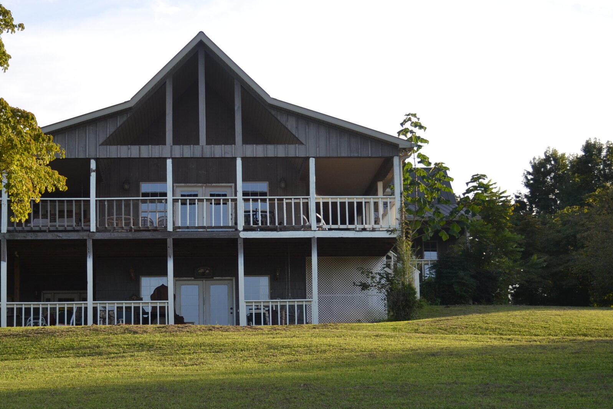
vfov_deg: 18.0
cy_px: 281
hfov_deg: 26.6
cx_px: 197
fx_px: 1289
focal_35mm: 76
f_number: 5
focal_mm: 35
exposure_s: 1/200
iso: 100
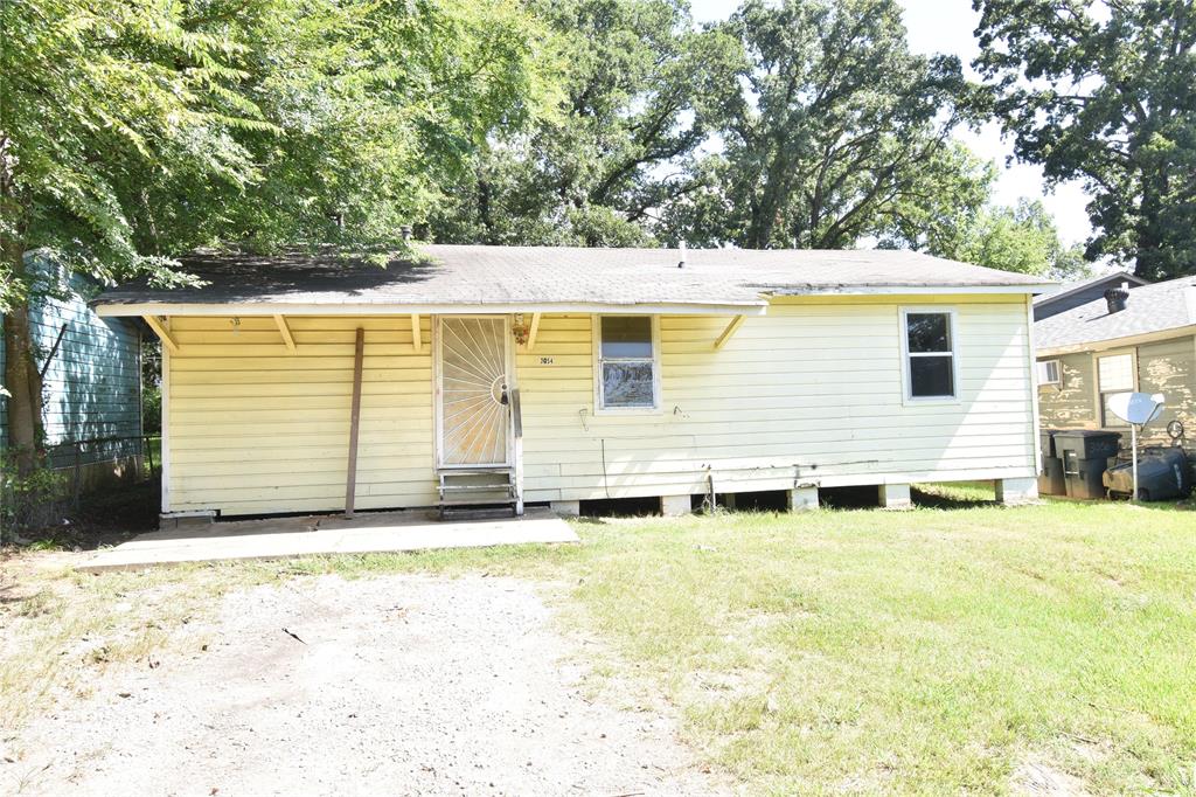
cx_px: 598
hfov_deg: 73.8
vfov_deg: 53.1
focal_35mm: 24
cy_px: 398
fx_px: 797
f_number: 14
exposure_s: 1/25
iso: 160
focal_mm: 16
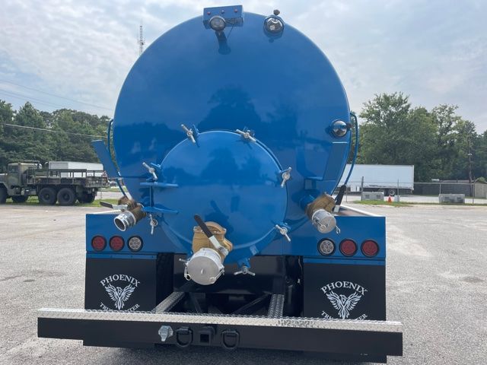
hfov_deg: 67.3
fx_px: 366
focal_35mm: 26
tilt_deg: -0.4
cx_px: 244
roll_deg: +0.1
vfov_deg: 53.1
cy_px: 182
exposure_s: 1/2545
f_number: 1.6
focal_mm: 5.1
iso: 32
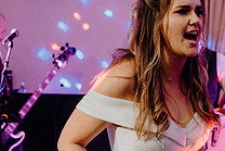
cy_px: 154
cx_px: 162
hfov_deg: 19.7
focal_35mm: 103
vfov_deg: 13.1
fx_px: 644
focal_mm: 37
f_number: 3.5
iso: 2500
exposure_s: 1/160
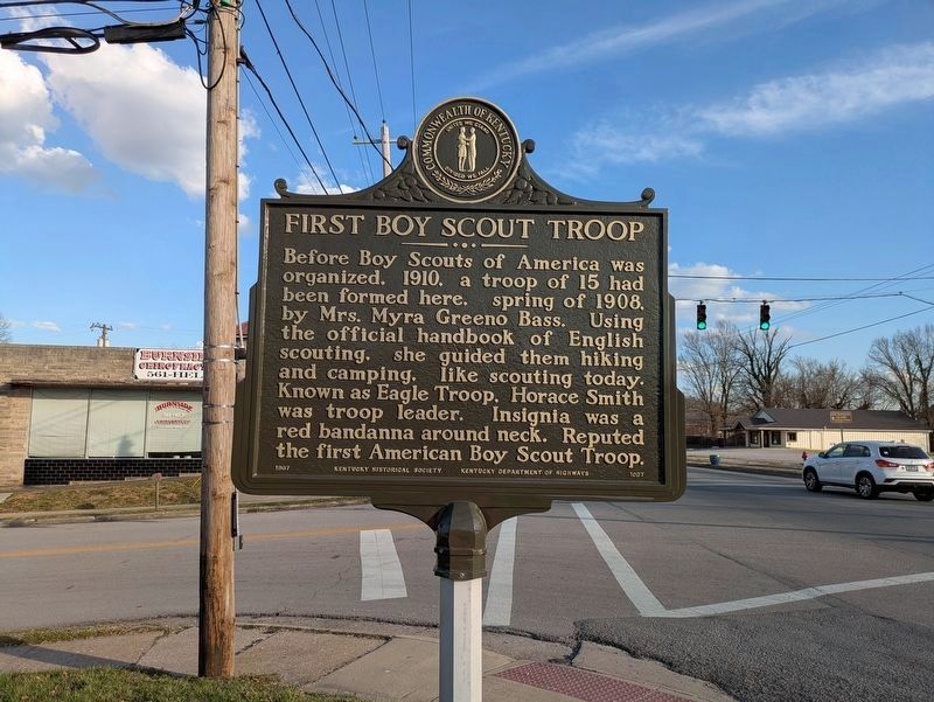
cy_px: 351
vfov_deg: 54.9
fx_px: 675
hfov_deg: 69.4
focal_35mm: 25
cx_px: 467
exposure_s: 1/1147
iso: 45
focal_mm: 5.43
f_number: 1.89
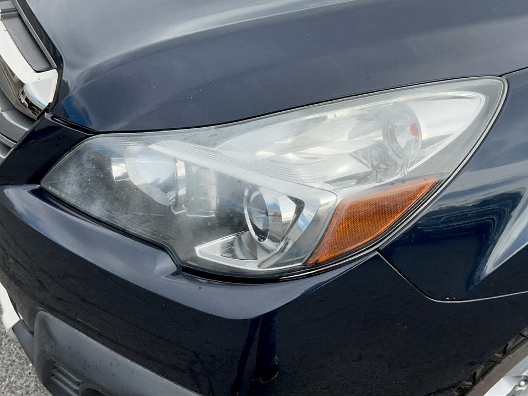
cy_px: 198
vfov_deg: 45.4
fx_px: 473
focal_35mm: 31
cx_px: 264
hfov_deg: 58.4
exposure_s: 1/804
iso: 25
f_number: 1.8
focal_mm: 3
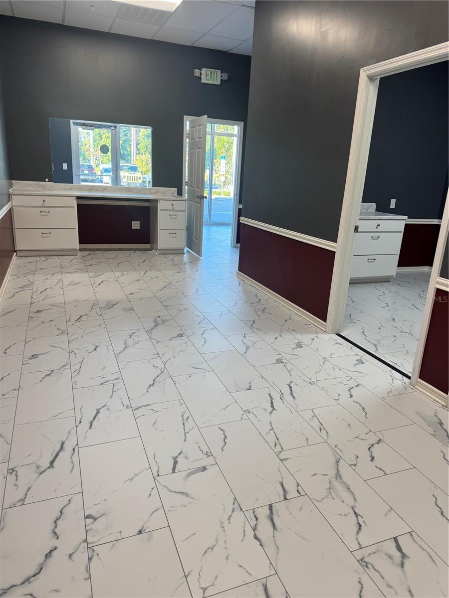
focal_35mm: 24
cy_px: 299
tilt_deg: -15.6
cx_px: 224
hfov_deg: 56.8
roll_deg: -3.6
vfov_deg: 71.6
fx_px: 415
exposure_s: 1/120
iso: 100
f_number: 1.78
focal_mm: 6.76
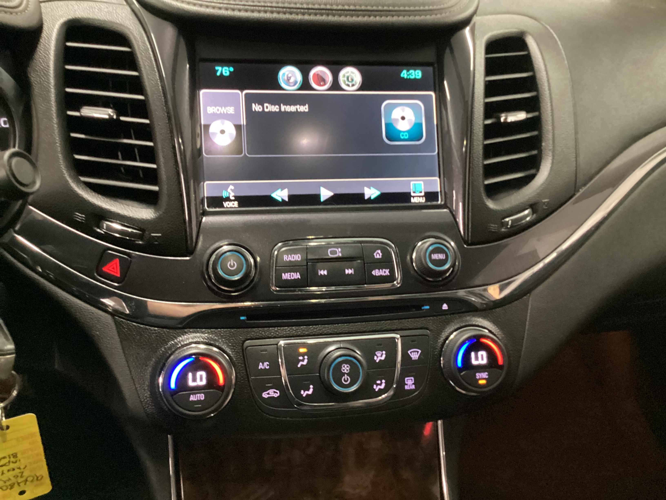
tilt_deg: -32.5
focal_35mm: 31
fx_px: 596
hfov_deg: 58.4
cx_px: 333
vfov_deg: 45.4
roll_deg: -5.3
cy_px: 250
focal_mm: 3.3
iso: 640
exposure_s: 1/20
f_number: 2.4
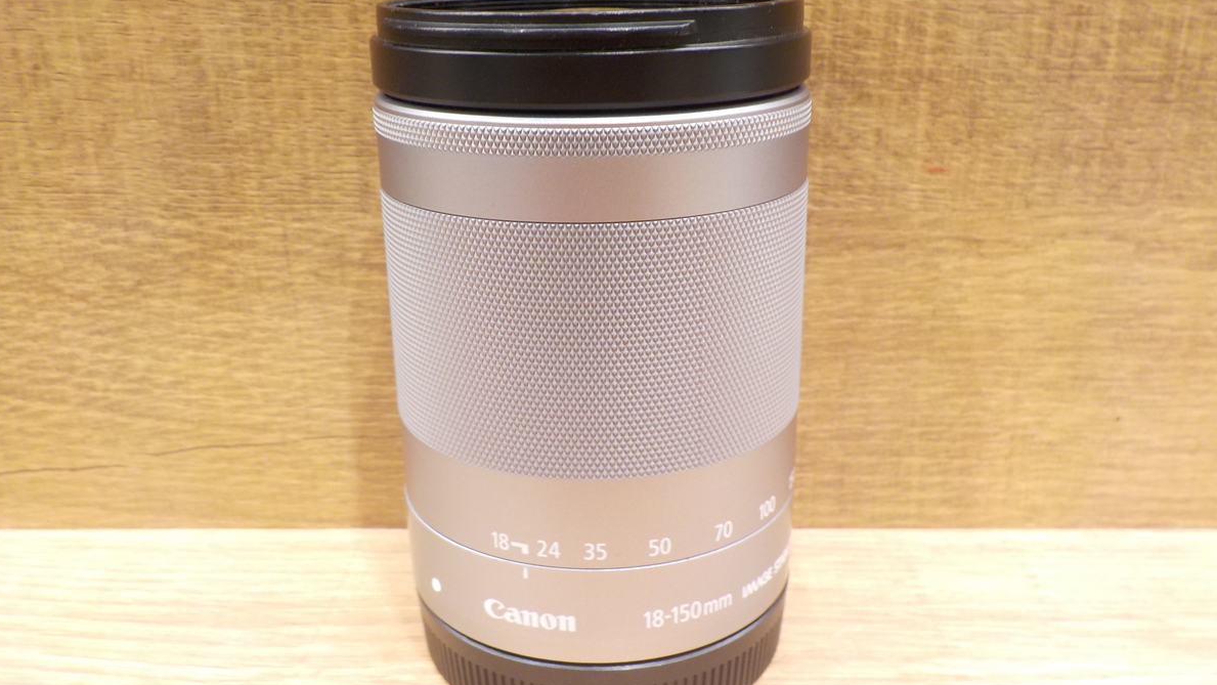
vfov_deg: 35.6
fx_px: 1065
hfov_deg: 59.5
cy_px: 322
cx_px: 604
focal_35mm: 33
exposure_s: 1/40
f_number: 3.3
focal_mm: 4.1
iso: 125
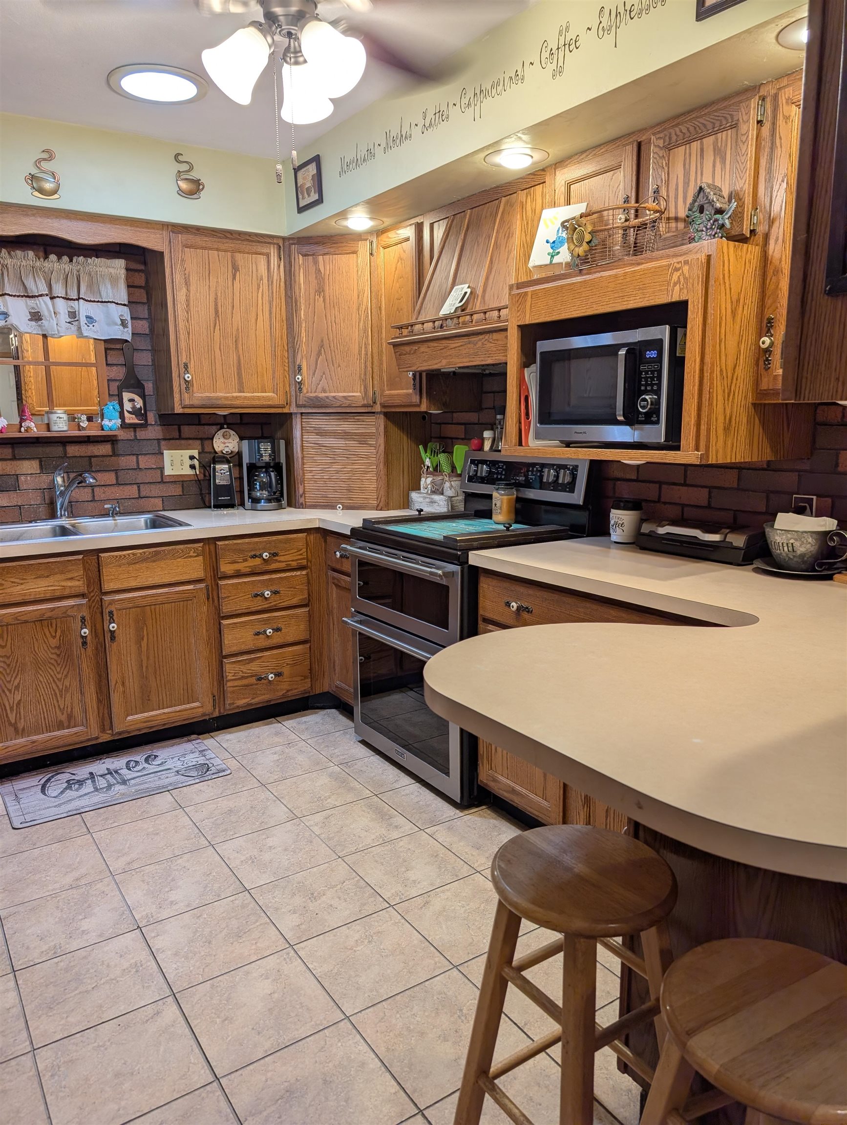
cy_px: 562
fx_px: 781
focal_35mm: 24
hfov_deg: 56.9
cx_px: 424
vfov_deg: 71.5
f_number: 1.68
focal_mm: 6.9
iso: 37
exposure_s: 1/24
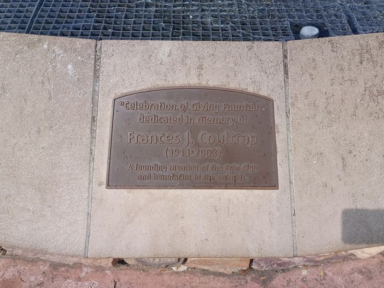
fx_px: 322
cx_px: 192
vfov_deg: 48.2
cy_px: 144
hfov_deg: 61.7
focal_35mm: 29
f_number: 1.8
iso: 106
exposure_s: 1/1142
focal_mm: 4.27
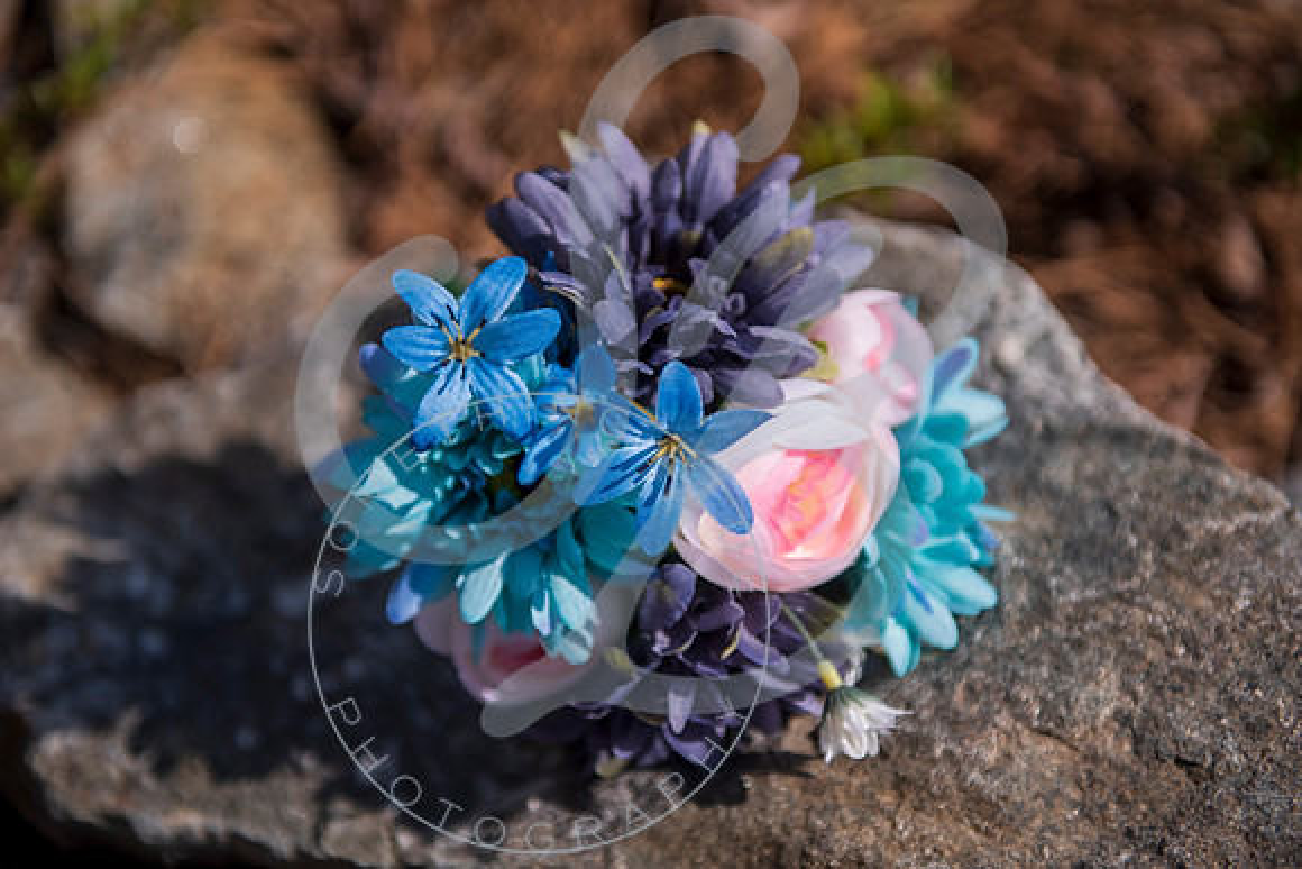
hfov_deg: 28.8
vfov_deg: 19.5
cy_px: 434
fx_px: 2532
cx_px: 651
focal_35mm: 70
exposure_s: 1/4000
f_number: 2.8
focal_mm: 70
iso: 100
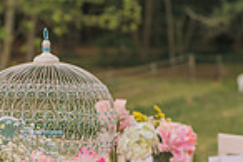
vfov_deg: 6.8
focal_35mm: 199
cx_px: 15
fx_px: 1342
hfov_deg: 10.3
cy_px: 258
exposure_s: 1/800
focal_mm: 50
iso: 100
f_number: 2.8
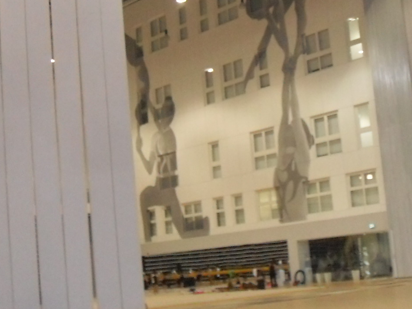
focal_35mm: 80
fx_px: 952
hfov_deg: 24.3
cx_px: 266
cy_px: 61
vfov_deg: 18.3
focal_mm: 6.3
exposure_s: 1/45
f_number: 2.8
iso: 400
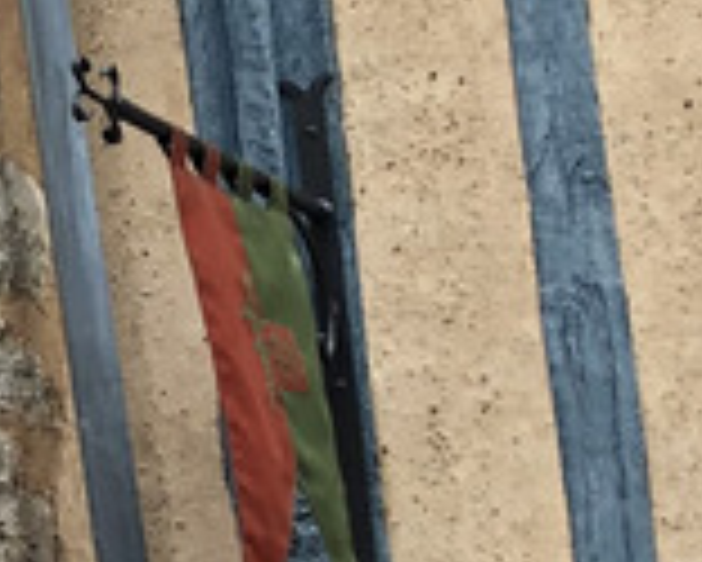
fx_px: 4366
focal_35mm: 210
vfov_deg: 7.4
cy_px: 139
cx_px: -1071
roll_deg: +0.8
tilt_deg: +18.9
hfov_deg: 8.3
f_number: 1.8
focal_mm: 4
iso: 20
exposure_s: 1/185
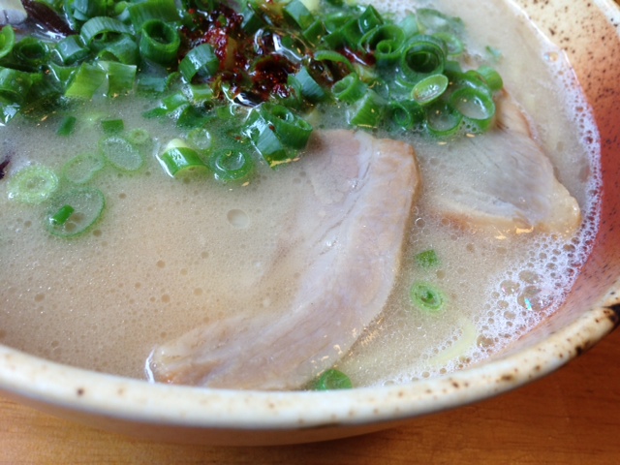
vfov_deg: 42.9
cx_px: 310
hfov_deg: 55.4
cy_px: 232
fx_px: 591
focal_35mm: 33
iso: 50
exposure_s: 1/40
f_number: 2.4
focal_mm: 4.13
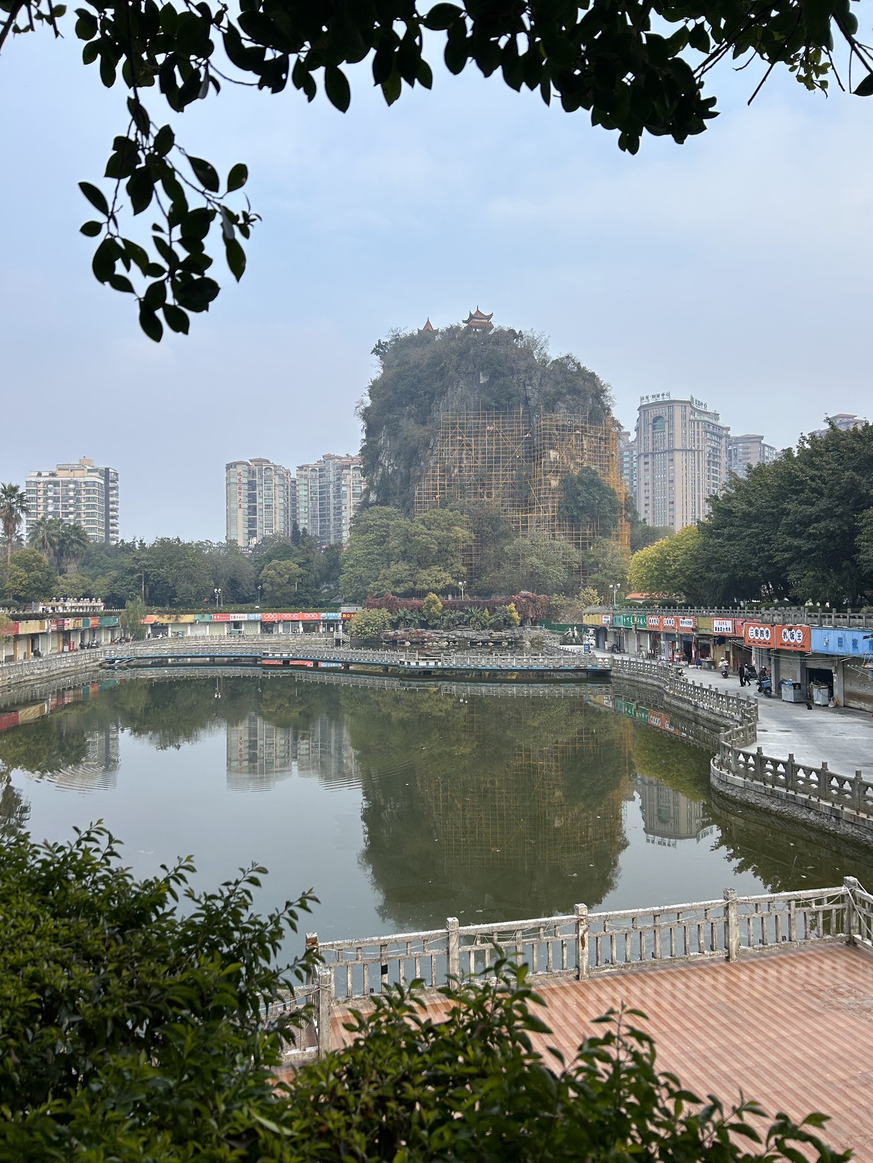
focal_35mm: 26
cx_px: 436
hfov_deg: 53.1
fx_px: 874
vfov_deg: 67.3
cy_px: 582
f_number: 1.5
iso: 50
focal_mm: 5.7
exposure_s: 1/1252
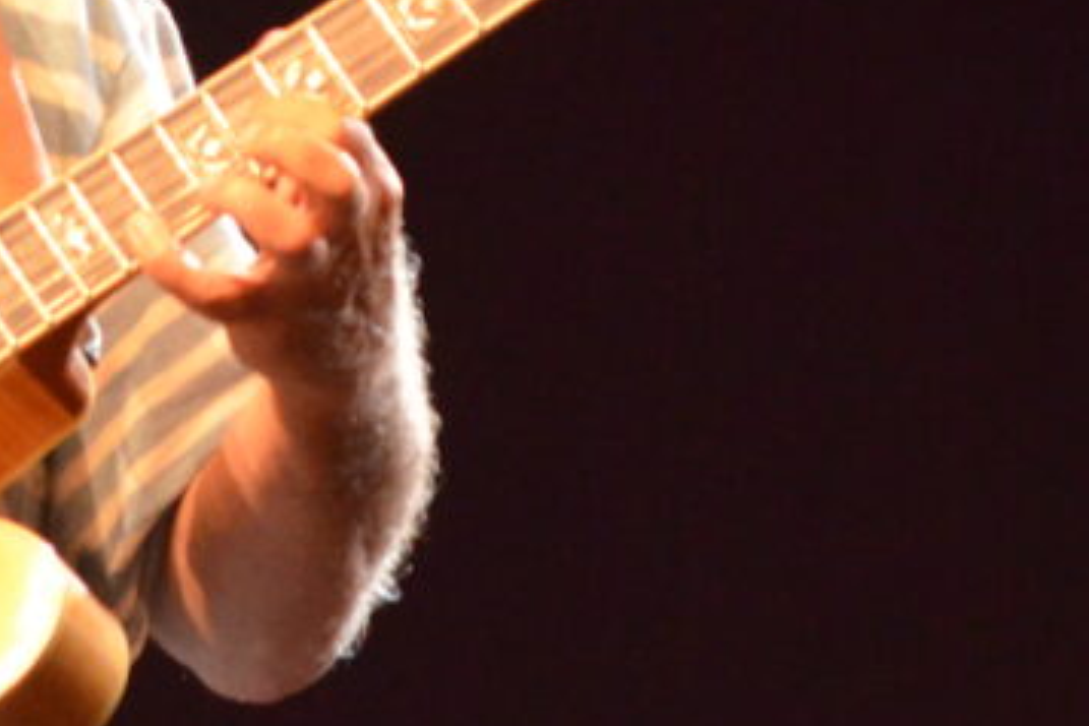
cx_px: 210
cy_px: -92
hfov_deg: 2.7
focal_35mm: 756
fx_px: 22867
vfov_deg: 1.8
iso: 4000
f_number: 5
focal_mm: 150
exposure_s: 1/80
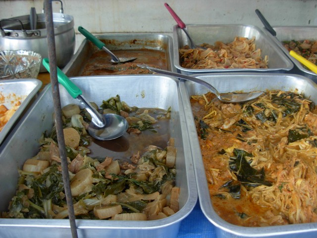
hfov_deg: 49.0
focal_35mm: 38
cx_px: 158
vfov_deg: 37.7
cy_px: 119
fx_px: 348
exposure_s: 1/34.8
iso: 79
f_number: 2.9
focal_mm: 6.3
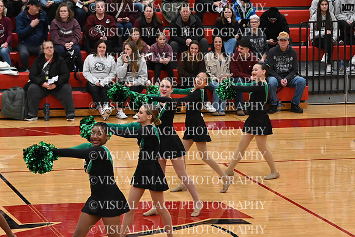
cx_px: 178
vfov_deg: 7.9
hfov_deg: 11.8
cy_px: 118
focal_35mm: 174
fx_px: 1716
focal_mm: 116
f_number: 4
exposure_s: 1/400
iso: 8000
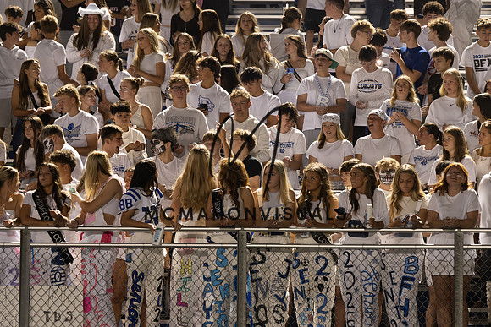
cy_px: 191
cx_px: 287
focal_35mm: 146
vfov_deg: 9.4
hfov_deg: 14.0
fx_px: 1994
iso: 2500
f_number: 6.3
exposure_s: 1/80
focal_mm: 125
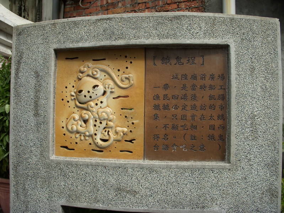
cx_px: 142
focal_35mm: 38
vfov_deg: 37.7
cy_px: 106
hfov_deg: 49.0
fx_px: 312
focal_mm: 6.3
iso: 100
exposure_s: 1/400
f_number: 3.3
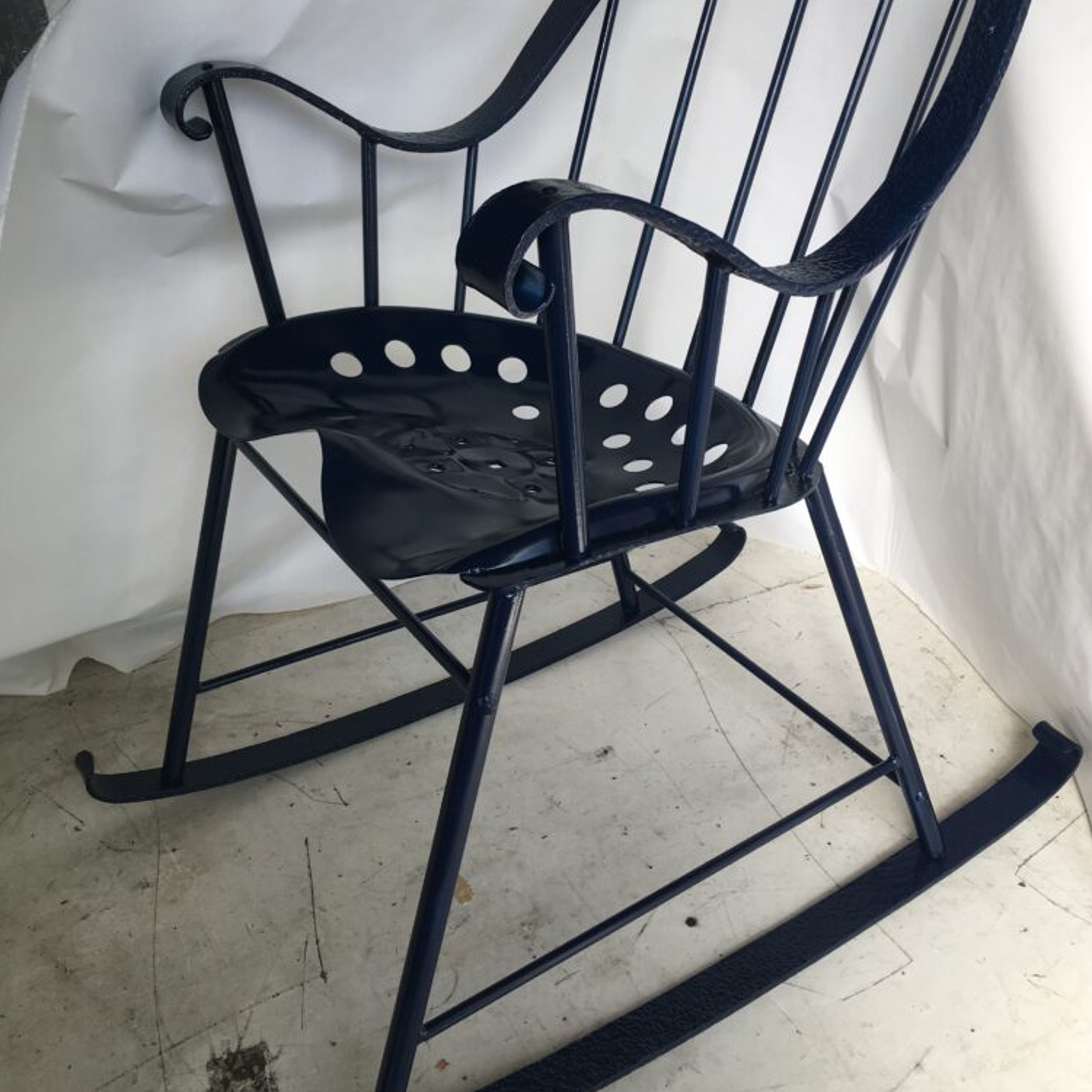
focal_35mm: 35
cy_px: 491
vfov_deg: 47.2
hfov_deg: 47.2
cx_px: 555
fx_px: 1249
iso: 25
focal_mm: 4.15
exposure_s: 1/206
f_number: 2.2
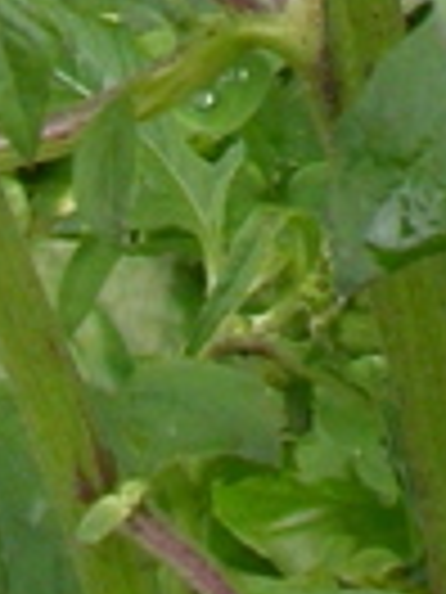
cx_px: 77
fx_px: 4930
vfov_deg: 6.2
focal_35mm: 287
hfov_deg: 5.2
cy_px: -1382
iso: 100
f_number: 4.2
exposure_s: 1/118
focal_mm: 7.85
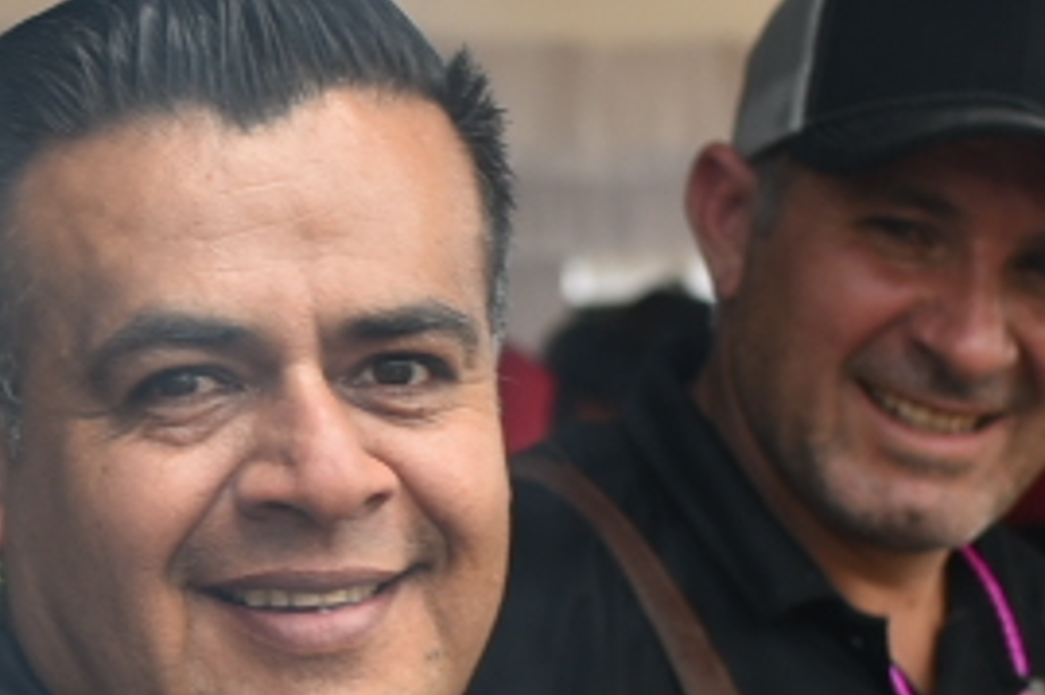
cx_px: 237
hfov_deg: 9.7
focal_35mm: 211
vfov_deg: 6.4
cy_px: 943
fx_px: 6121
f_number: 3.5
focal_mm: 35
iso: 100
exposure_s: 1/160
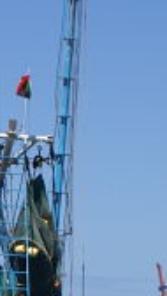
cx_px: -235
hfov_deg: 4.6
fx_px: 2044
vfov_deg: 8.2
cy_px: 383
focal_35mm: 259
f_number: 7.1
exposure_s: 1/640
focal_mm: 35
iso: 100
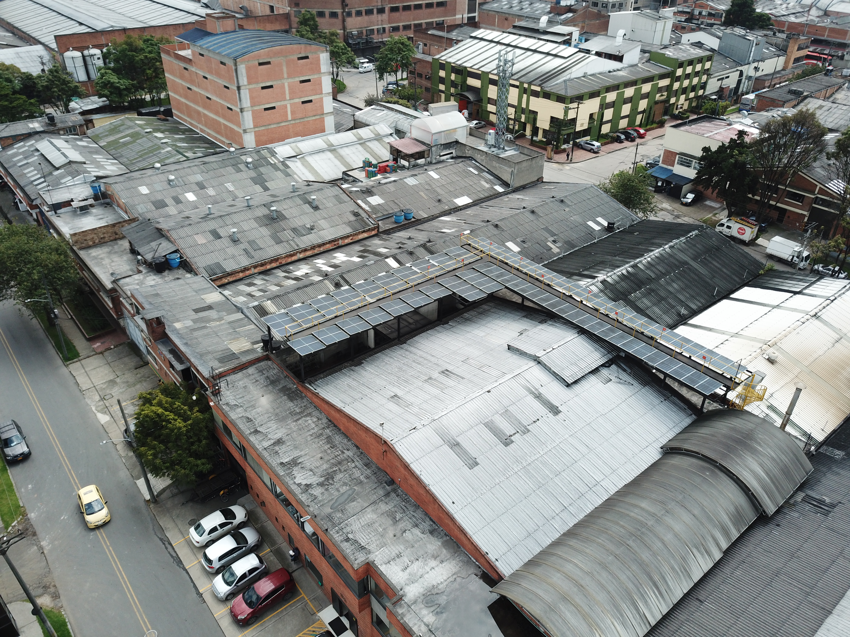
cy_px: 318
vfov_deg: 53.1
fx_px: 638
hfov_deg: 67.3
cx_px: 425
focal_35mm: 26
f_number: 2.2
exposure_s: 1/644
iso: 100
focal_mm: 4.73
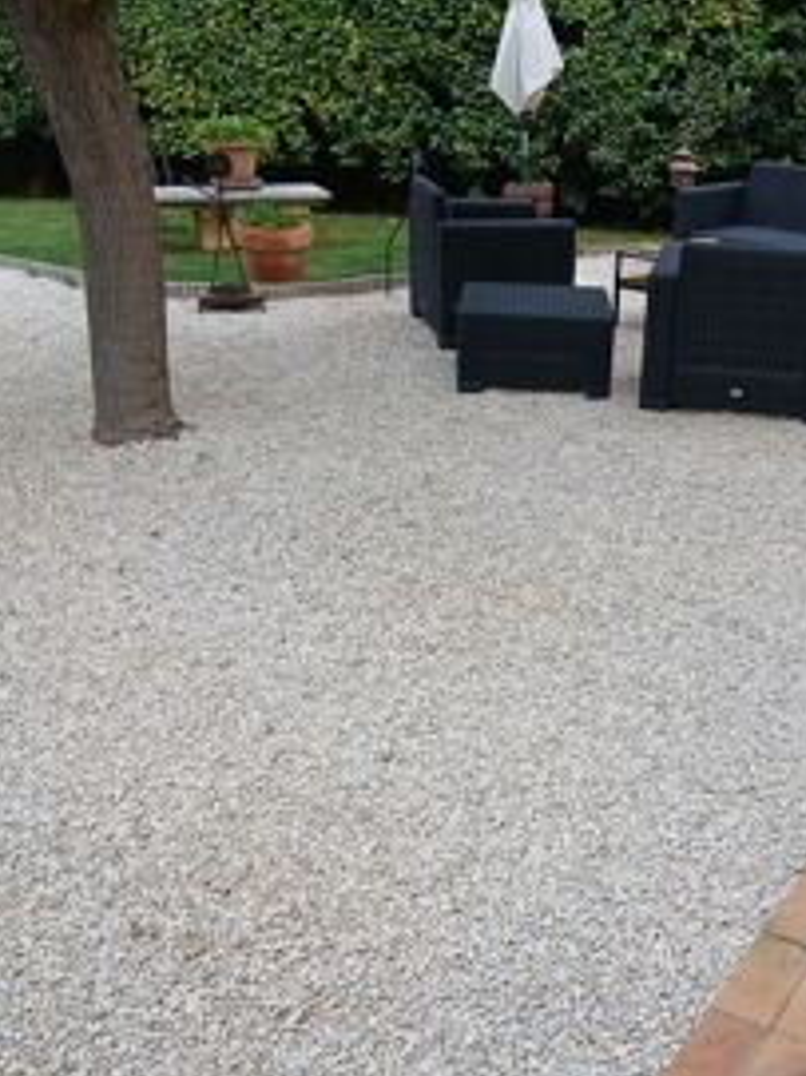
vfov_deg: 45.3
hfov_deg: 34.6
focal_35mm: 41
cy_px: 685
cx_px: 564
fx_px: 1274
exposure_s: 1/100
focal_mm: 3.98
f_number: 1.8
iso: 25
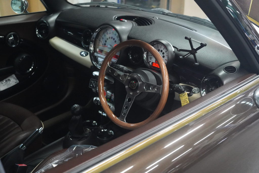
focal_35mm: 48
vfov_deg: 28.1
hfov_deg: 41.1
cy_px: 86
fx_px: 345
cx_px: 130
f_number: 5.6
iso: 12800
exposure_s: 1/80
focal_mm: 48
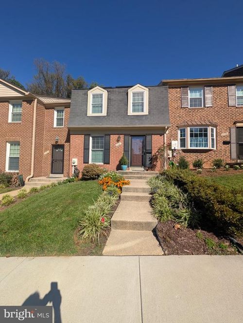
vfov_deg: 110.5
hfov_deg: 94.6
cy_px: 162
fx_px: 112
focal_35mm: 12
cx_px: 122
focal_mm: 2.02
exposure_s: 1/3247
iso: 48
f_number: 1.7
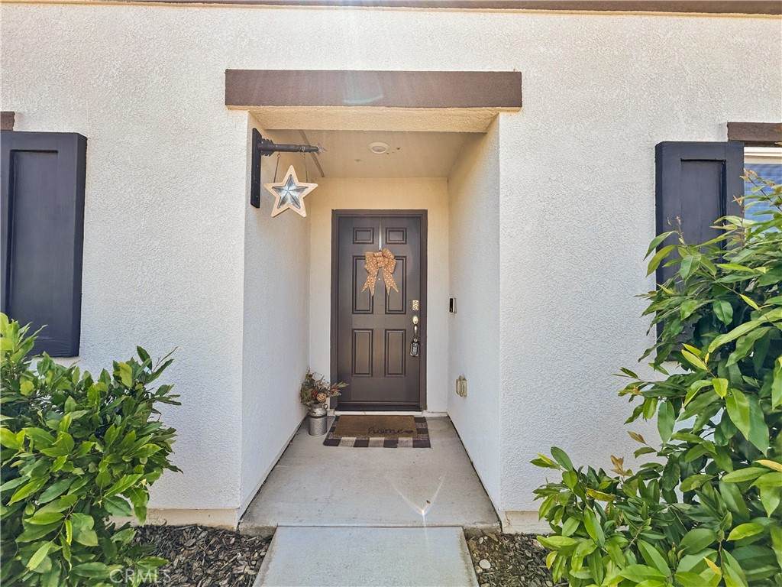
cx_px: 391
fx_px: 316
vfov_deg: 85.7
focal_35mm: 14
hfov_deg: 102.1
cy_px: 294
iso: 40
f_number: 2.2
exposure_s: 1/400
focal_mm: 2.22
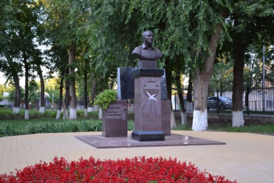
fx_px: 365
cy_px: 92
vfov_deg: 28.1
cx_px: 137
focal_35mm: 48
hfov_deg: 41.1
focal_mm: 32
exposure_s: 1/60
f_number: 4.2
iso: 400
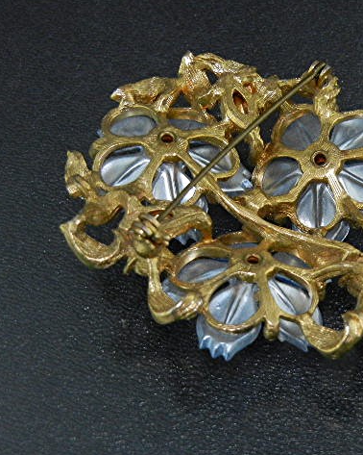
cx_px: 288
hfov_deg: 19.5
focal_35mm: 78
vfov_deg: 24.5
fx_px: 1048
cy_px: 227
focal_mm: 10.6
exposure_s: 1/30
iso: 800
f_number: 8
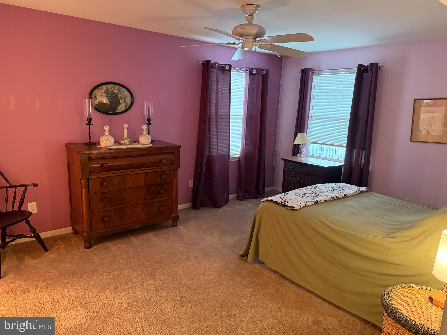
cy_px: 168
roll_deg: -2.7
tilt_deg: -11.3
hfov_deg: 71.6
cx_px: 224
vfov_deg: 56.8
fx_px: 310
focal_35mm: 24
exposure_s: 1/40
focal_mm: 6.76
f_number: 1.78
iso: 800
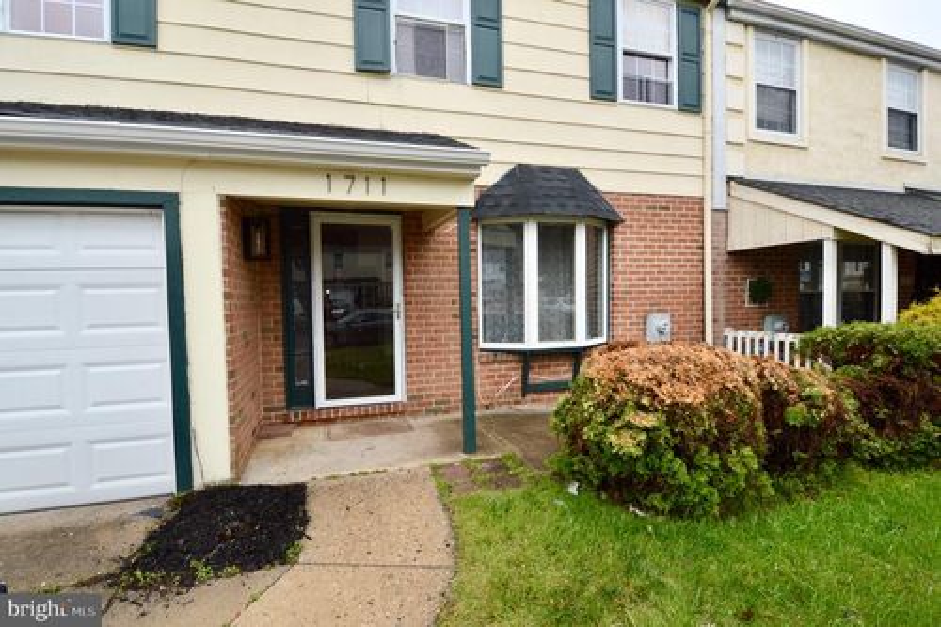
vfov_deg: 77.3
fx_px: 392
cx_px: 470
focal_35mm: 15
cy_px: 314
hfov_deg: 100.4
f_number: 5.6
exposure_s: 1/125
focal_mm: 10
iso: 140
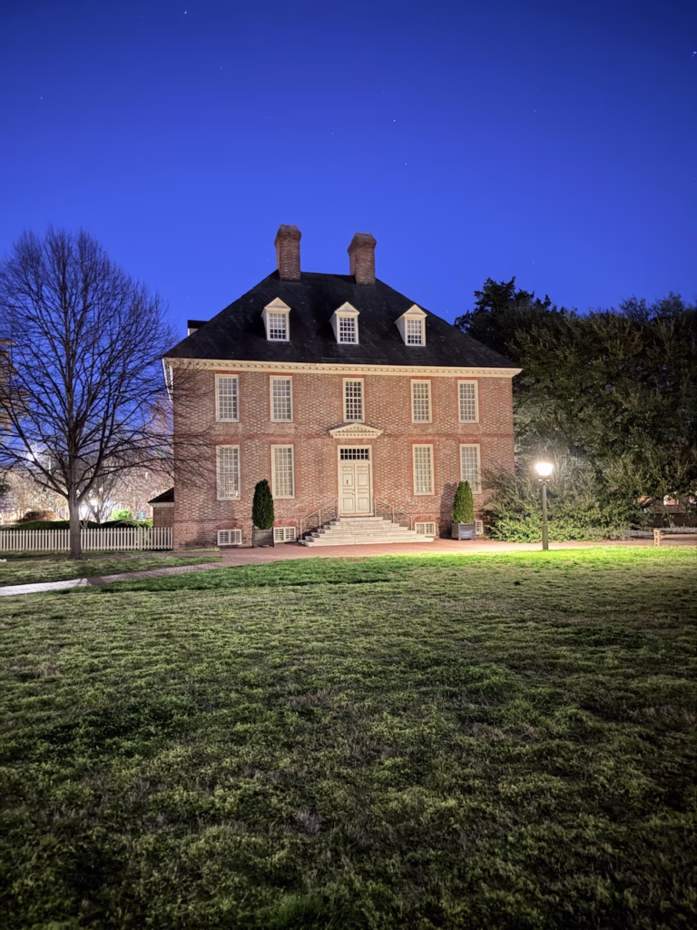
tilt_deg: +5.3
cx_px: 348
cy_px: 465
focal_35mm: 24
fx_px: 644
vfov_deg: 71.6
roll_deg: +1.9
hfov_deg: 56.8
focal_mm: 6.76
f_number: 1.78
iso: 2500
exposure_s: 1/2
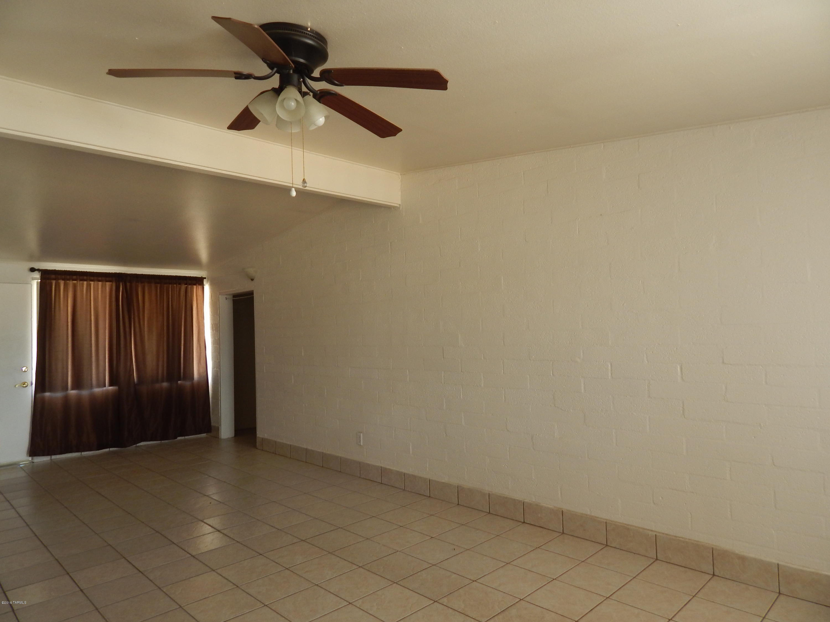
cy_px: 311
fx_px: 528
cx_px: 415
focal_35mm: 22
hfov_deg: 76.4
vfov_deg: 61.1
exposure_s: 1/30
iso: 140
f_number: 3
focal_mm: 4
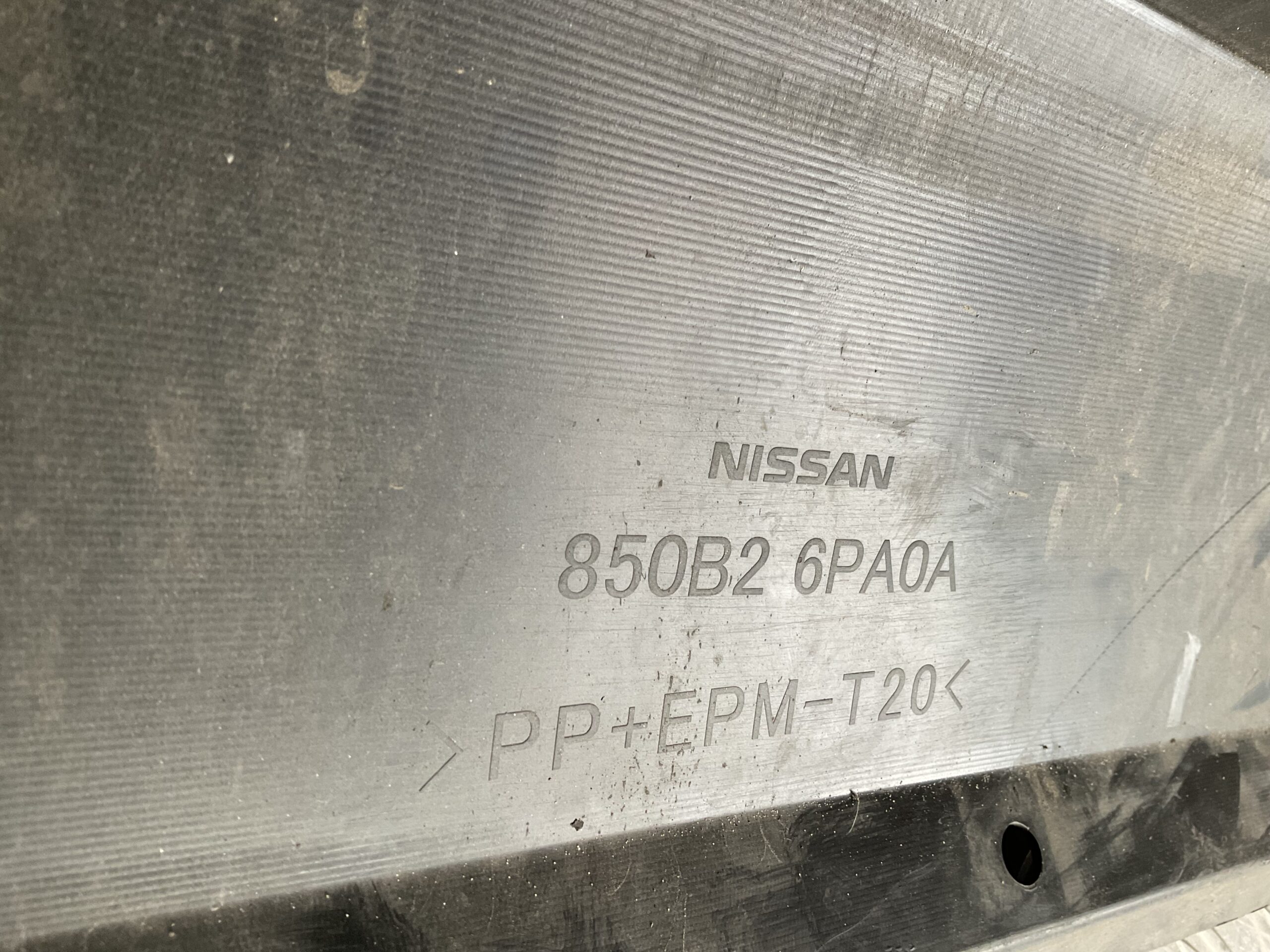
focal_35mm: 29
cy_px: 476
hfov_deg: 61.7
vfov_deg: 48.2
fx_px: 1064
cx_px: 635
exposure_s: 1/60
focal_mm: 3
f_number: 1.8
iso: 64
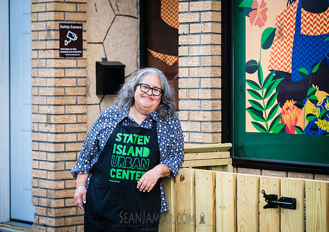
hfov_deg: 16.9
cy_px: 116
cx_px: 150
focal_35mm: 119
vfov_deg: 12.0
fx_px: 1104
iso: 2000
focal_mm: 109
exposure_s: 1/2000
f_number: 3.5
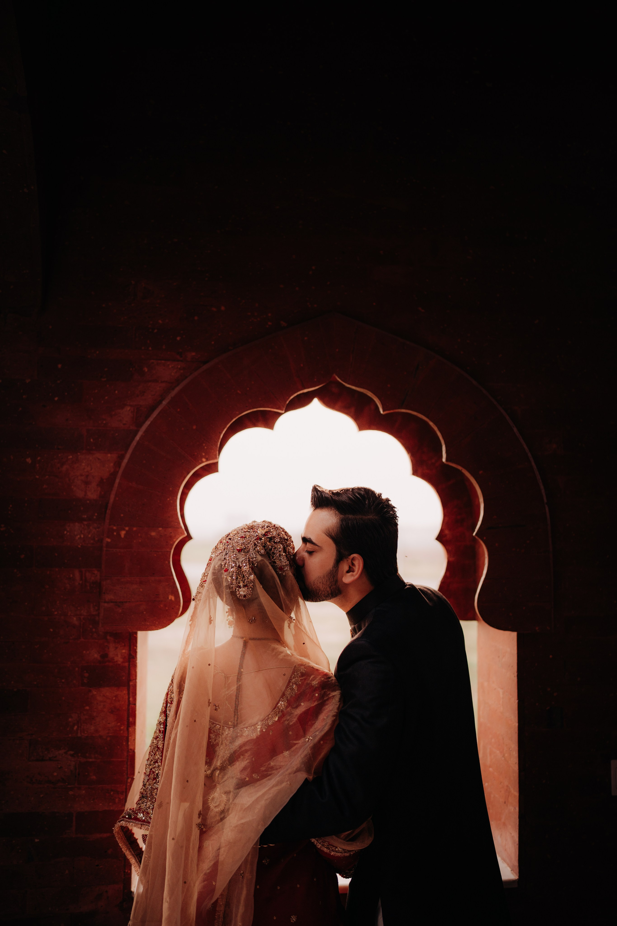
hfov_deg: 37.9
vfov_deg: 54.4
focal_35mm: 35
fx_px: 900
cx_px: 308
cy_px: 463
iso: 50
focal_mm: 35
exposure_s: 1/800
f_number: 1.4
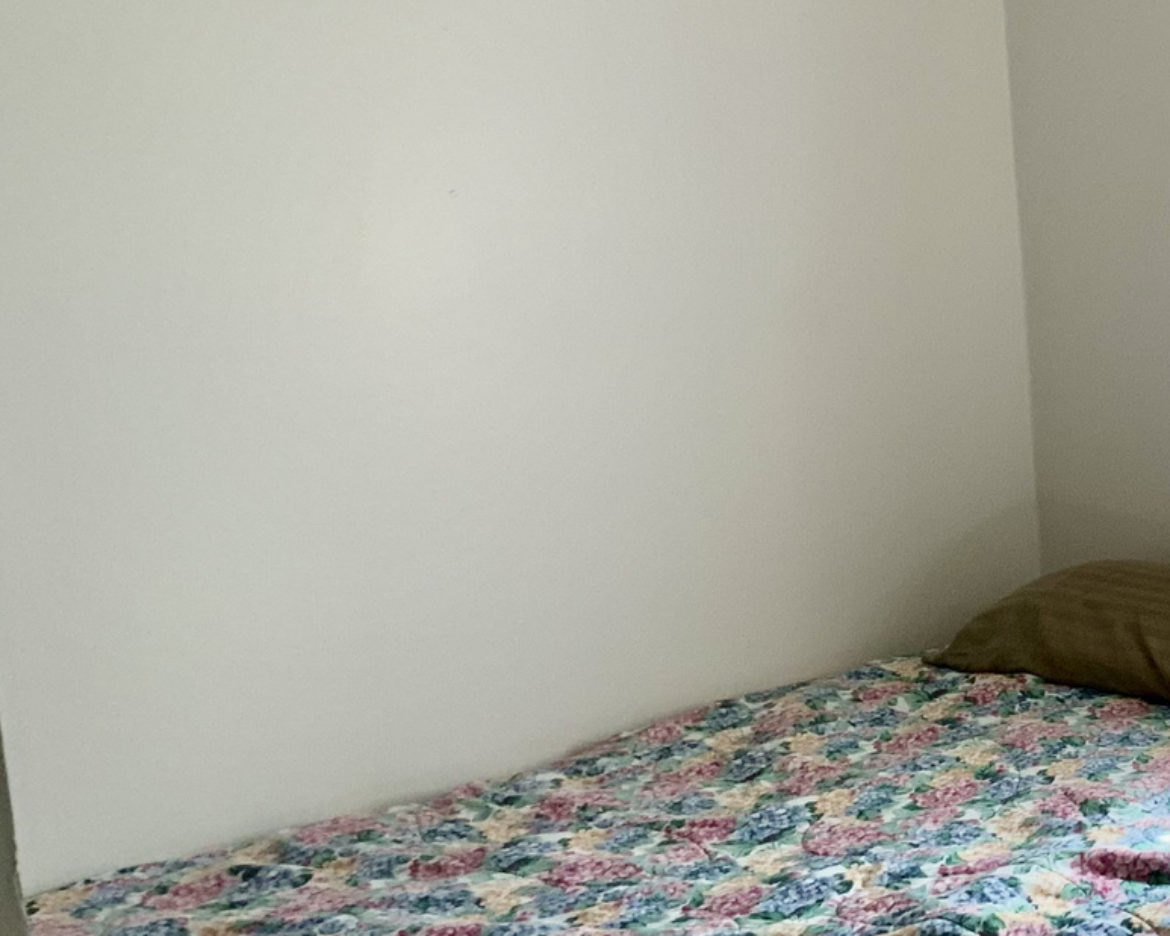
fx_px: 2596
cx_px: 1533
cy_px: 401
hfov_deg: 22.6
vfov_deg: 20.4
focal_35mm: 75
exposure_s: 1/120
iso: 64
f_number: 1.8
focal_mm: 3
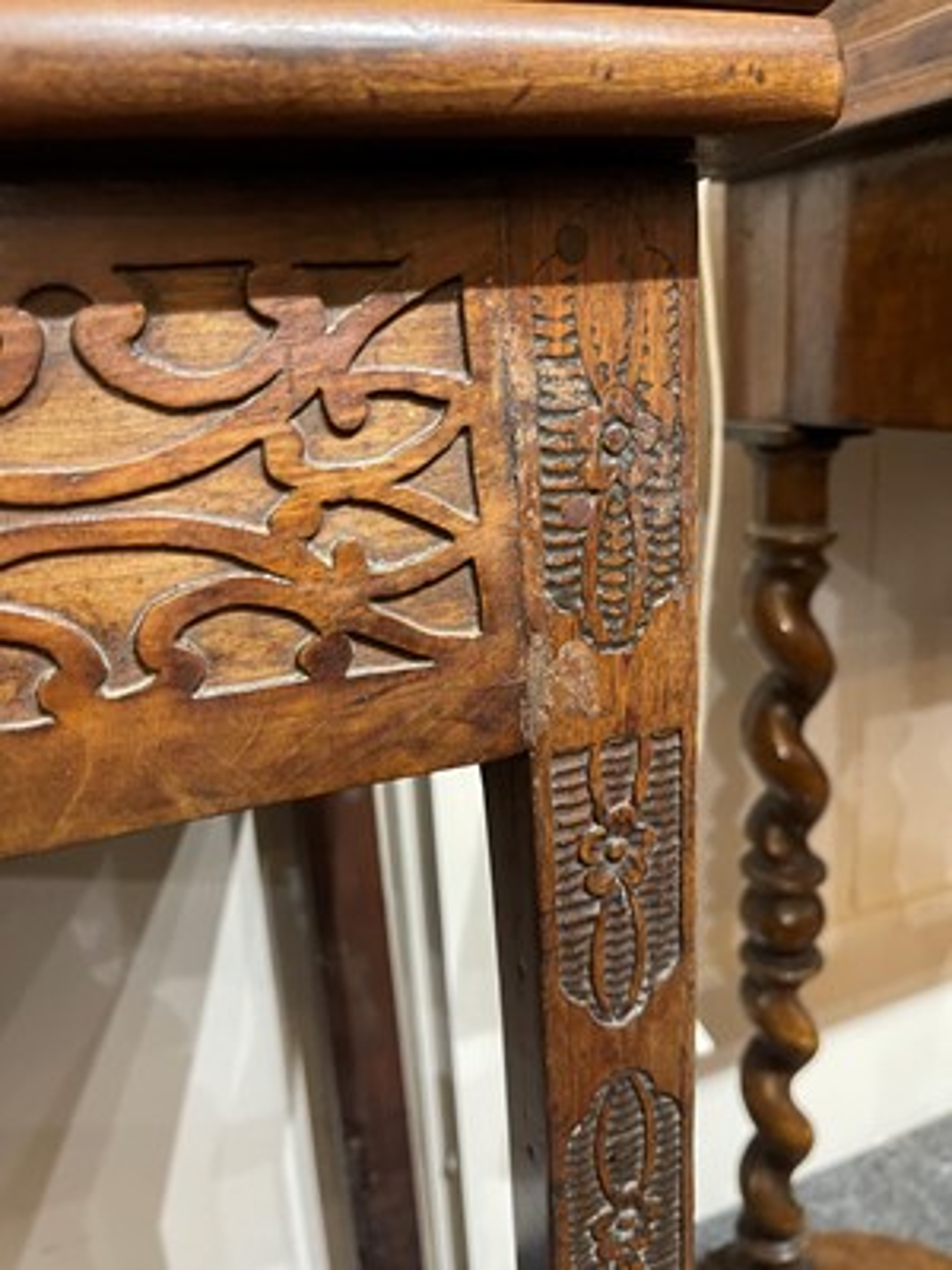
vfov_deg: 69.4
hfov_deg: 54.9
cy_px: 635
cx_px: 476
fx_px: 917
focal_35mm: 25
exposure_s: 1/33
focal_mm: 5.1
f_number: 1.6
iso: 500
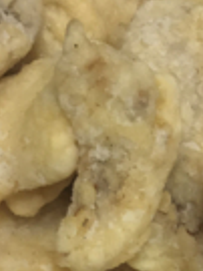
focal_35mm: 83
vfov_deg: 21.8
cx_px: 131
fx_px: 650
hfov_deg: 17.7
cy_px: 329
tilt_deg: -81.2
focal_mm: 3.99
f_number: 1.8
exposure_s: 1/33
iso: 25
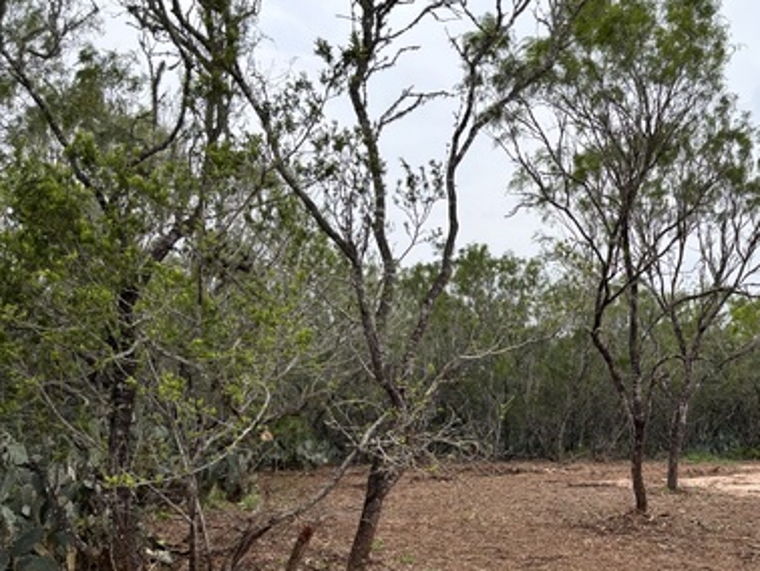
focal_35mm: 44
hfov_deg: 41.1
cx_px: 607
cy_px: 396
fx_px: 967
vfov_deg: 32.5
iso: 50
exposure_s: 1/2710
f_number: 1.6
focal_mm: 5.96
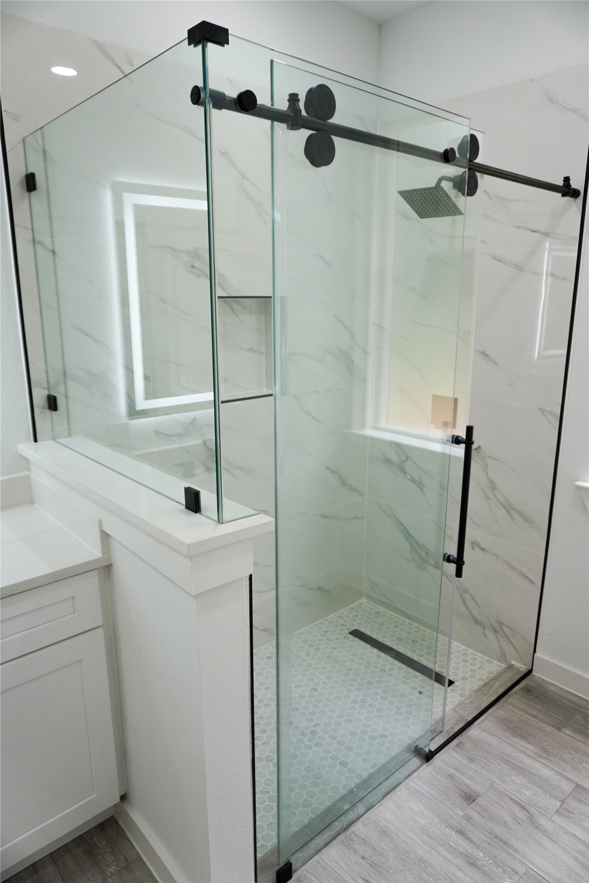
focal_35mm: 24
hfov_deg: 53.1
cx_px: 294
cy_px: 442
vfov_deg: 73.7
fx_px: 589
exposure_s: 1/160
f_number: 4
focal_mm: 16
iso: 320
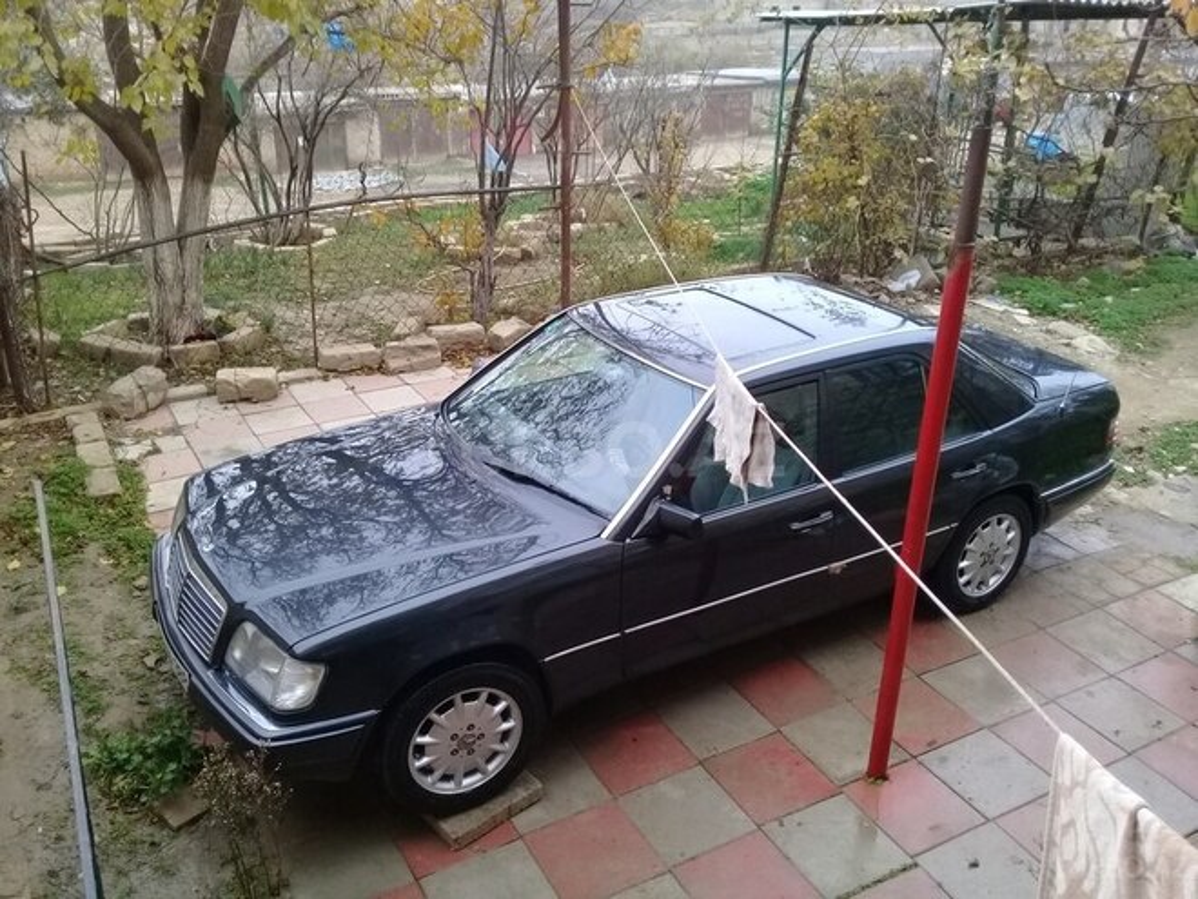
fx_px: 1073
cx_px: 599
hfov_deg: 58.4
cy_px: 450
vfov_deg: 45.4
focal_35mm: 31
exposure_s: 1/40
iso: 125
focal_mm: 3.3
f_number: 2.2
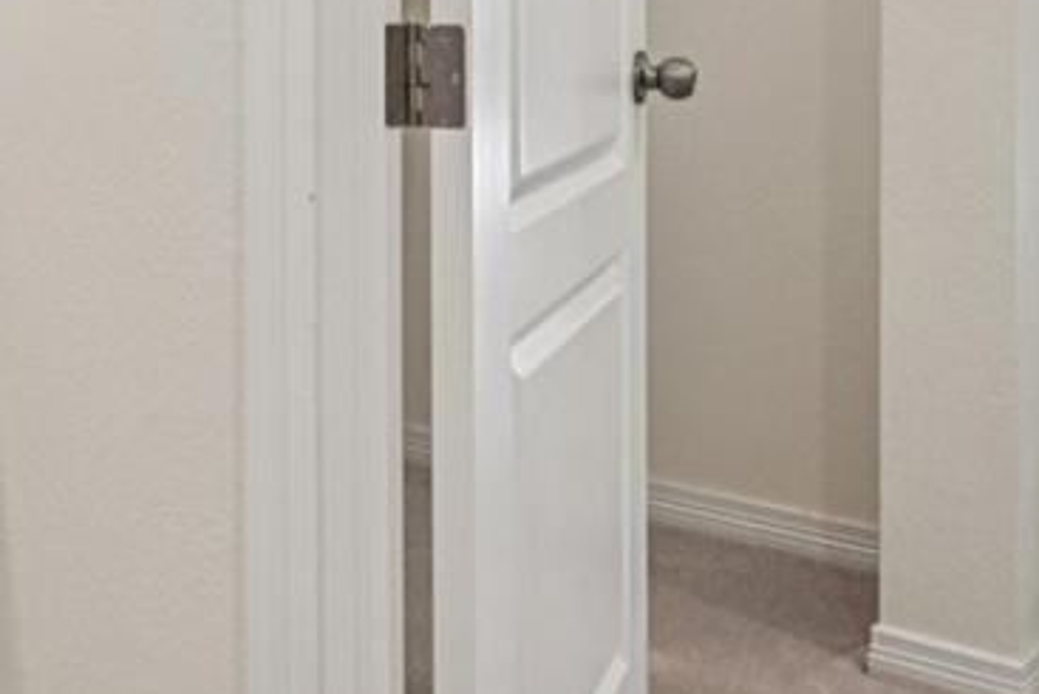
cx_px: -249
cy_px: -71
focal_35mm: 61
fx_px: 1761
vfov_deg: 21.2
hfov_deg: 28.1
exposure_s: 1/15
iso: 360
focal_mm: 14
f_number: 8
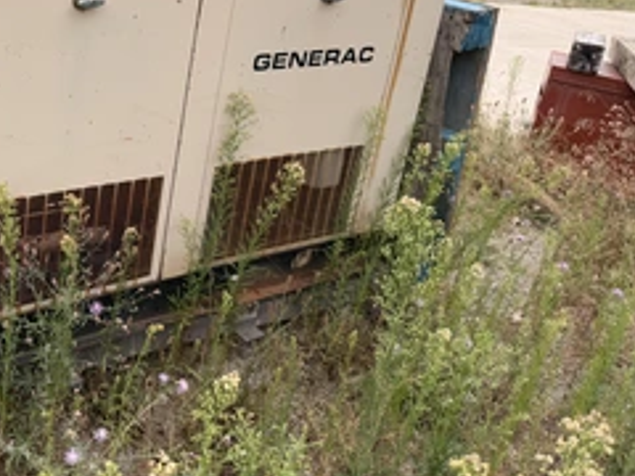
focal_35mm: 40
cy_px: 108
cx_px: 116
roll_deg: -3.4
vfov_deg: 35.0
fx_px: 734
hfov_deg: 44.3
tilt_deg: -15.3
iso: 80
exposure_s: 1/257
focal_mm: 6.76
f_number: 1.78
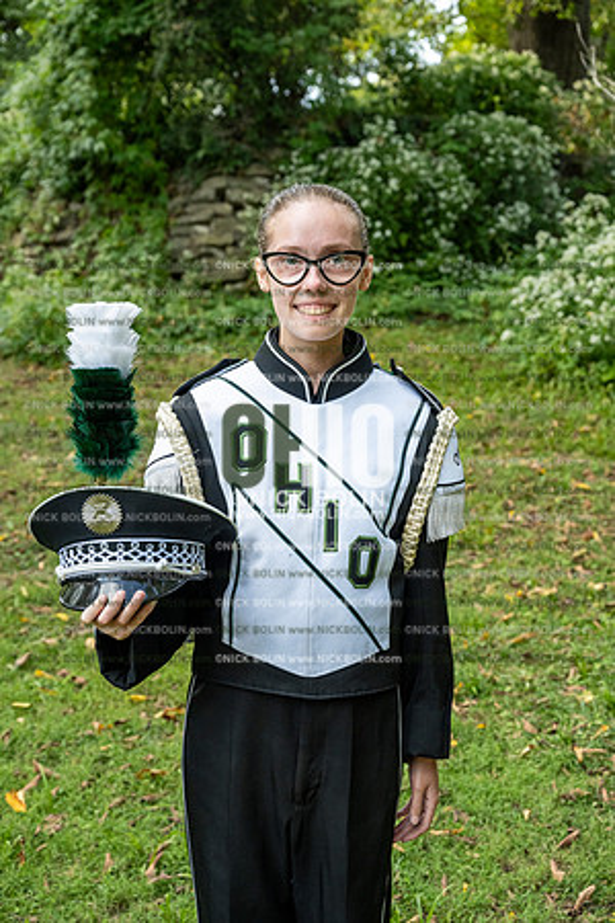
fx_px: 1307
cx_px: 308
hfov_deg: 26.5
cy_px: 462
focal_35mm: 51
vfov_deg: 38.9
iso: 1000
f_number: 5.6
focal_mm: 51
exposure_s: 1/640
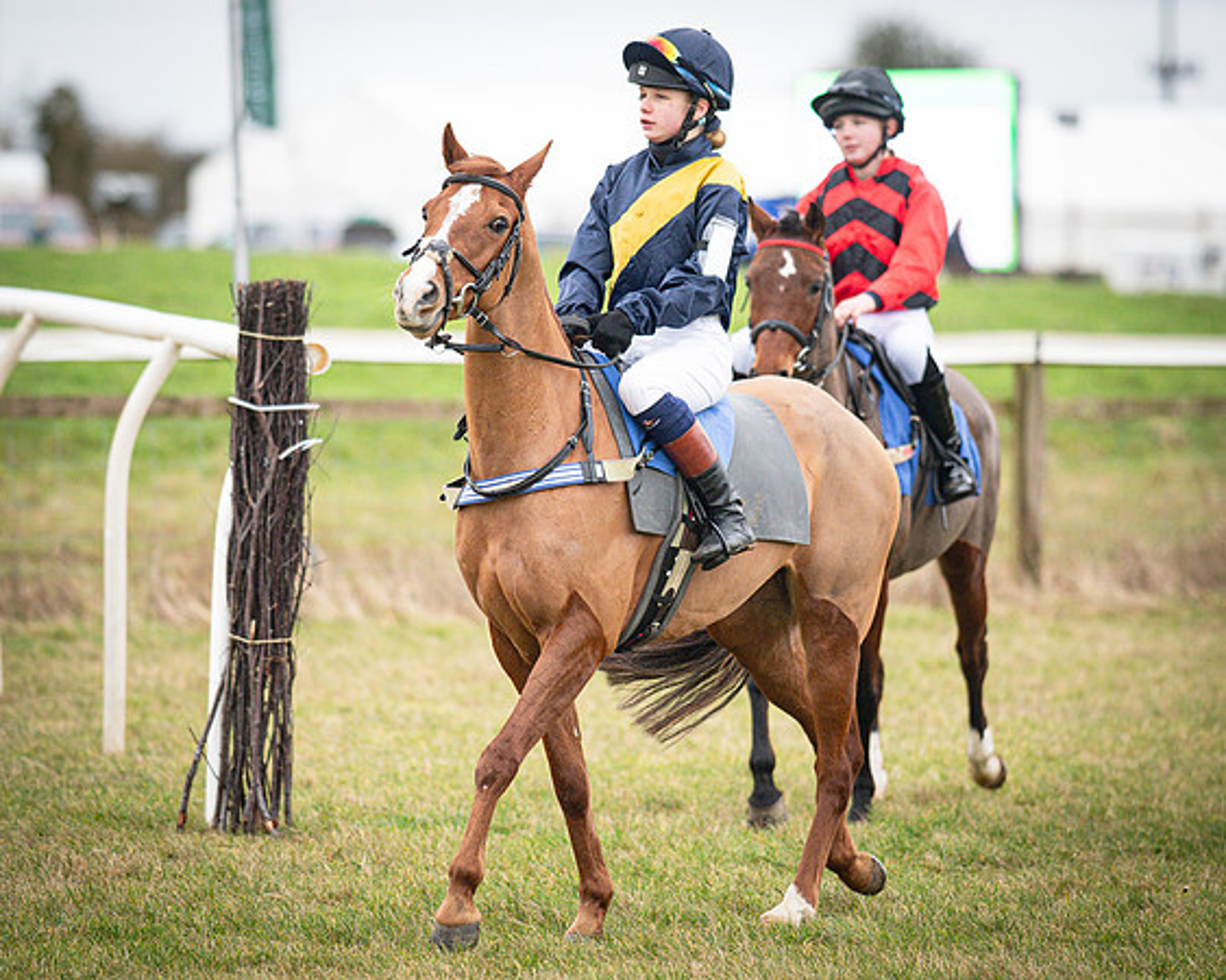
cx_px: 618
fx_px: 9268
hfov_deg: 7.6
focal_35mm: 256
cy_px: 476
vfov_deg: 6.1
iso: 800
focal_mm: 135
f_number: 1.9
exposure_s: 1/1200
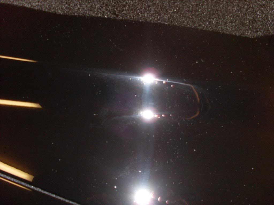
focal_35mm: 38
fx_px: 301
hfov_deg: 49.0
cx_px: 137
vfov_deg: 37.7
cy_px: 102
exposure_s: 1/45
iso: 100
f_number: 3
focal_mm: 6.3
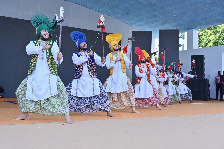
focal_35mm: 40
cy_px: 74
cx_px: 112
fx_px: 249
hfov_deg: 48.5
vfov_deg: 33.4
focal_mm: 40
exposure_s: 1/320
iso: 640
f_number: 8
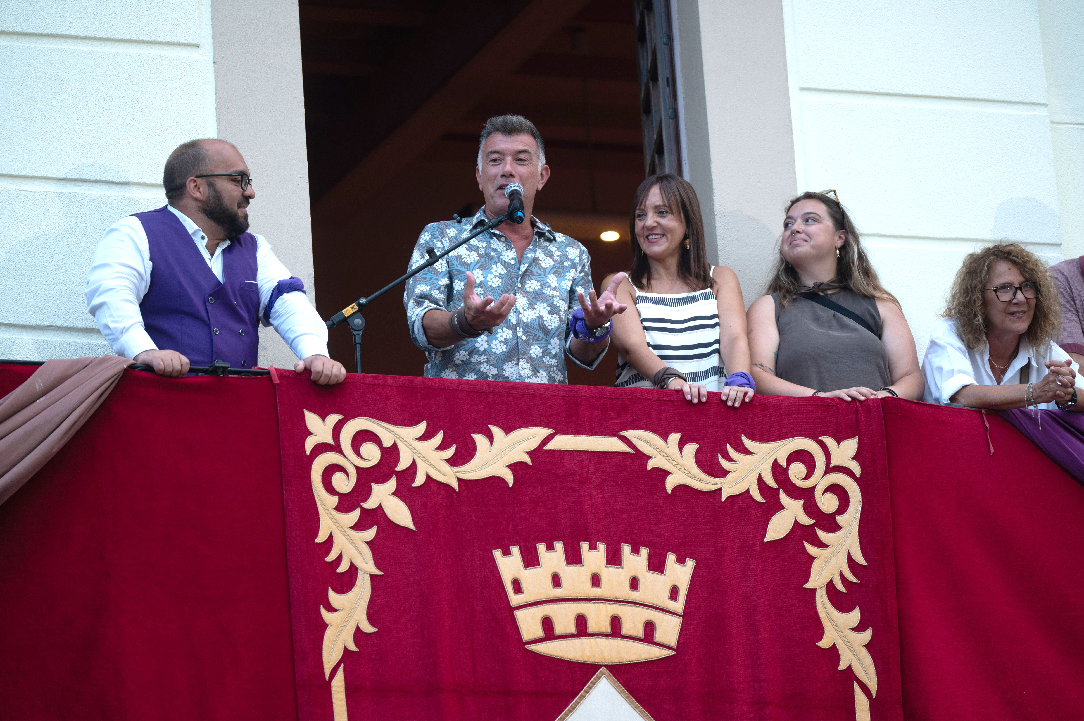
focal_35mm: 200
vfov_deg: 6.9
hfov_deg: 10.3
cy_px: 360
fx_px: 6018
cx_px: 542
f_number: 3.2
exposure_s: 1/500
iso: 800
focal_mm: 200
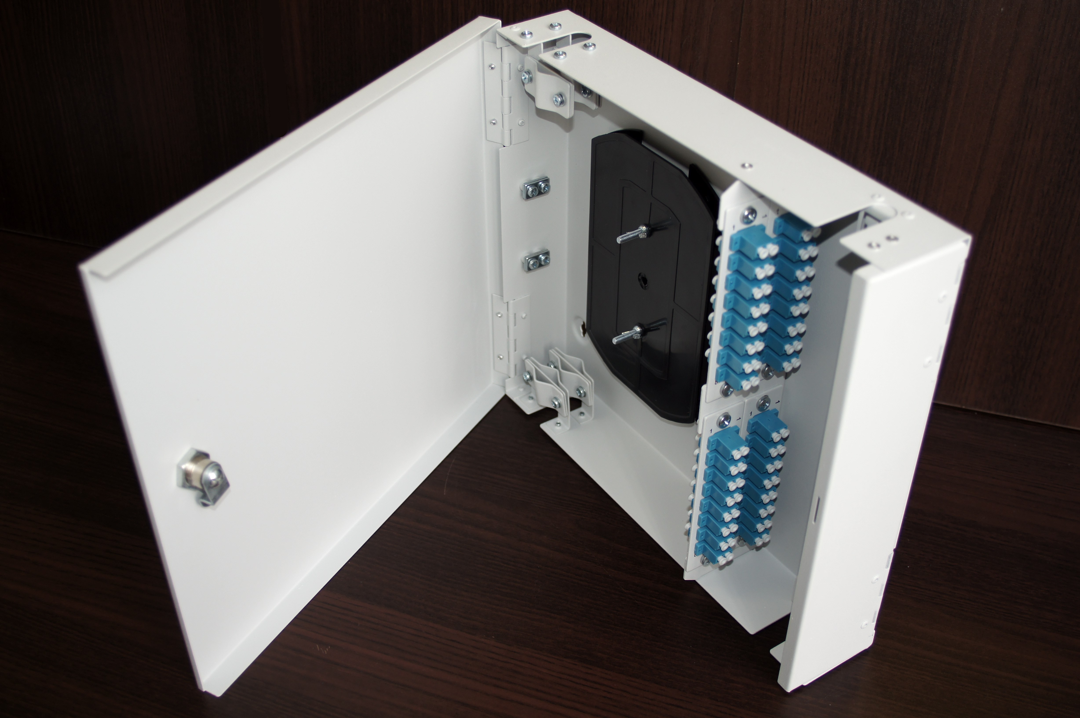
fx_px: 1169
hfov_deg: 49.6
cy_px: 359
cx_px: 540
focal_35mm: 39
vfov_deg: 34.1
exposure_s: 1/60
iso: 100
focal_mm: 26
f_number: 4
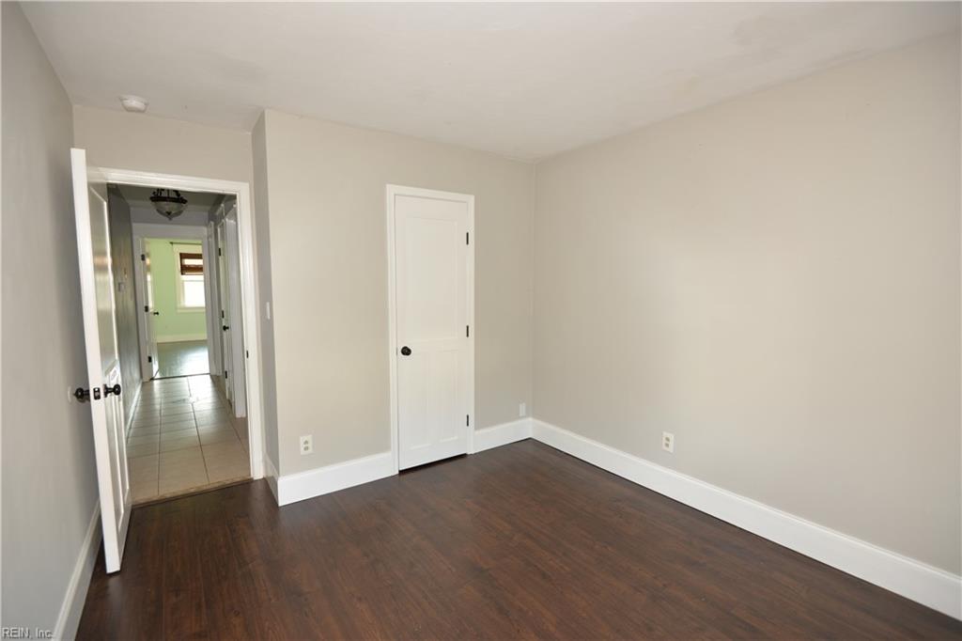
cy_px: 320
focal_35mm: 16
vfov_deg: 73.7
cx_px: 481
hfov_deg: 96.8
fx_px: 427
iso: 400
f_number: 4
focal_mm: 16
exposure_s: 1/60
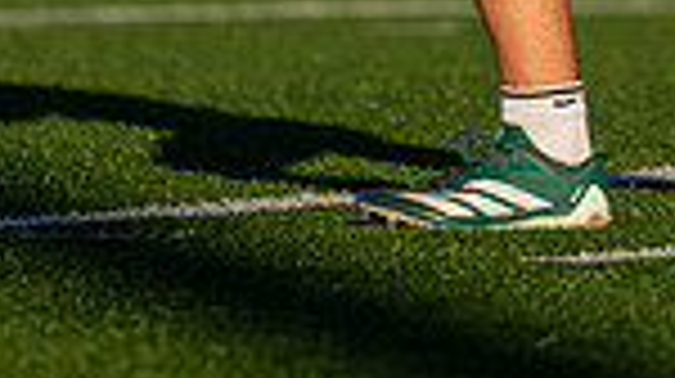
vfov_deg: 1.0
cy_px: -565
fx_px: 21956
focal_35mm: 1228
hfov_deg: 1.8
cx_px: 530
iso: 125
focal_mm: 200
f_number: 2.8
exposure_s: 1/3200
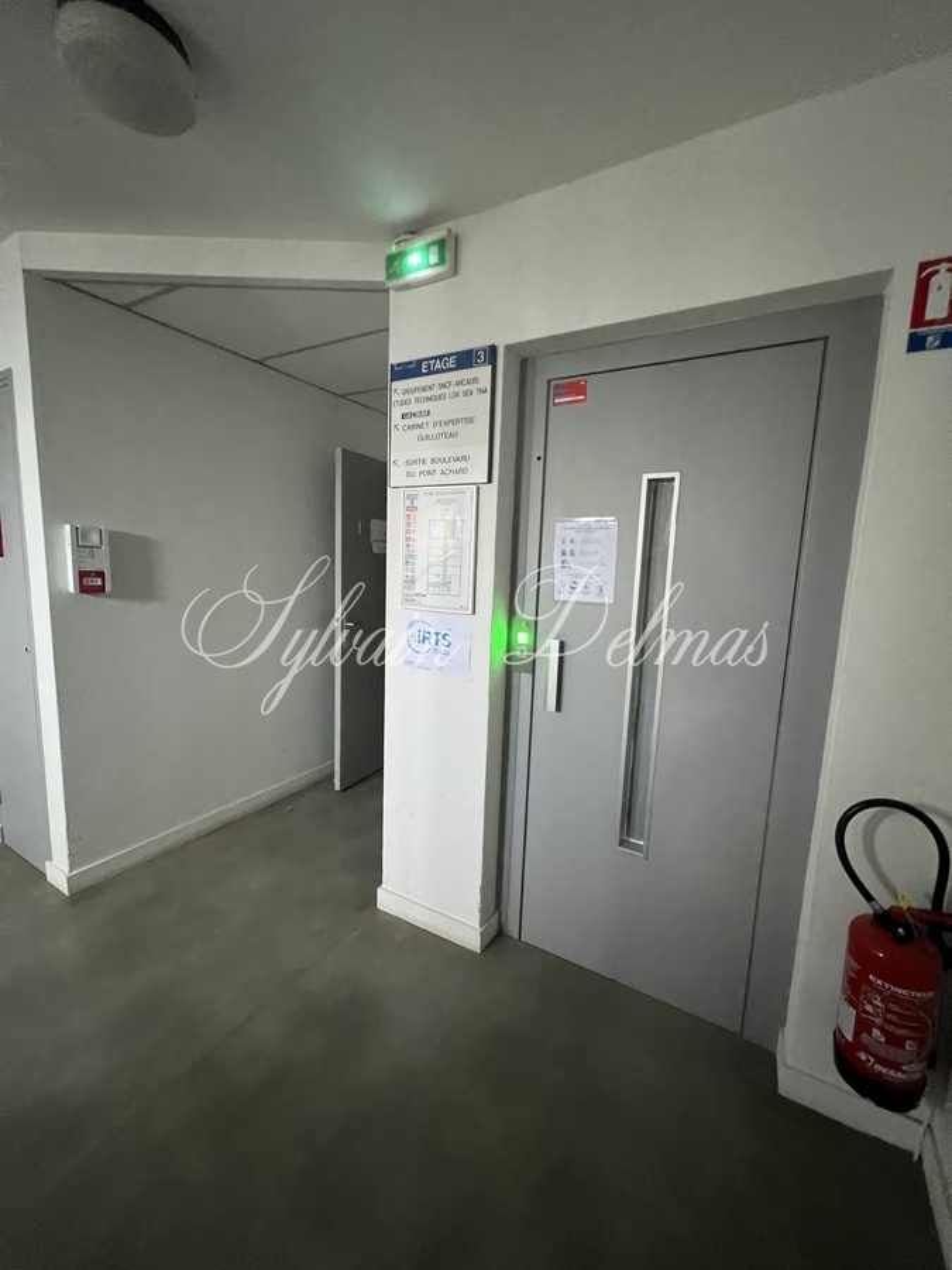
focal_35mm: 13
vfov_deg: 106.2
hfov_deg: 89.9
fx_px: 477
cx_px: 476
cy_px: 635
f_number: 1.8
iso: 500
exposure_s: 1/50
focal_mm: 1.57
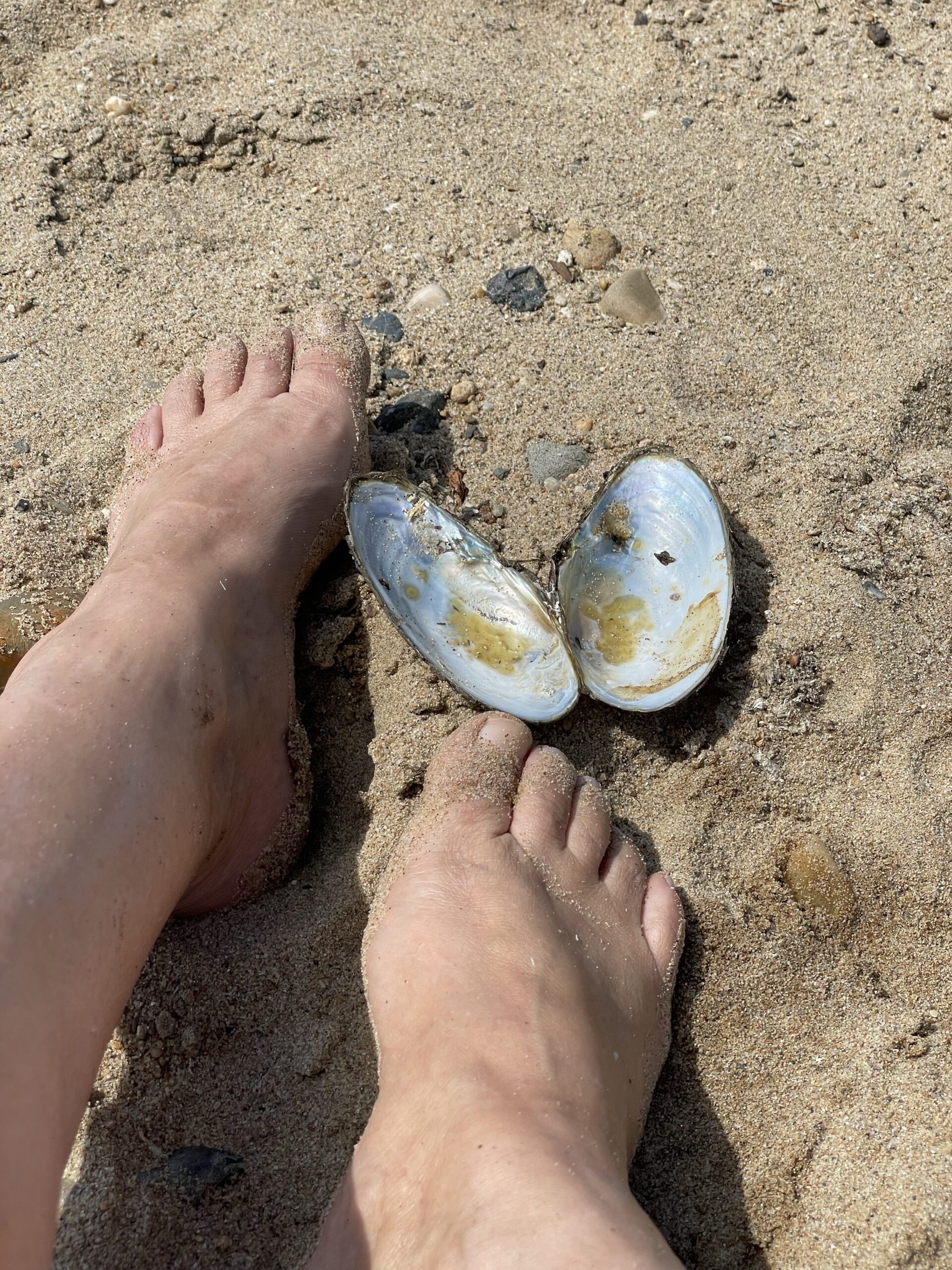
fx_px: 1907
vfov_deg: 36.8
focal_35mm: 52
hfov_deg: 28.0
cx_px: 476
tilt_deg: -49.2
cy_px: 635
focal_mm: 6
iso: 25
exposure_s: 1/2179
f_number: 2
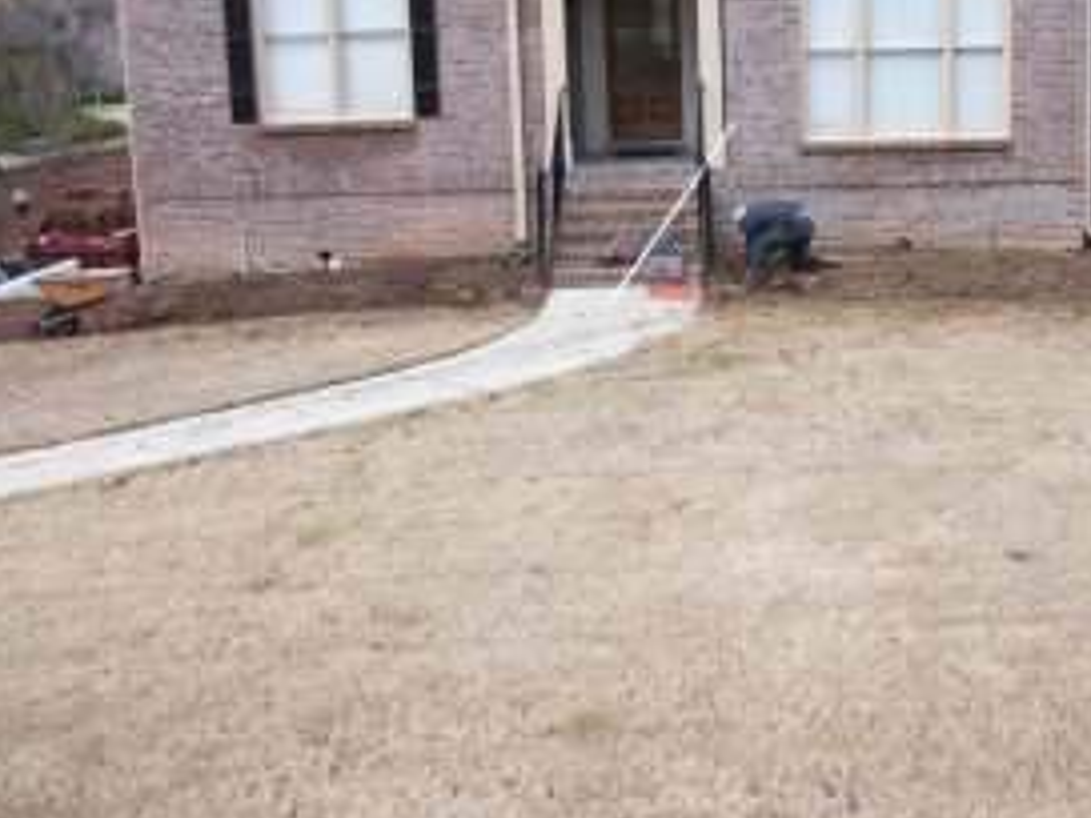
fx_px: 1481
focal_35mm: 47
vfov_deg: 30.8
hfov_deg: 40.0
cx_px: 714
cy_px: 309
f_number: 2.9
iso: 80
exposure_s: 1/320
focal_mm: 5.7
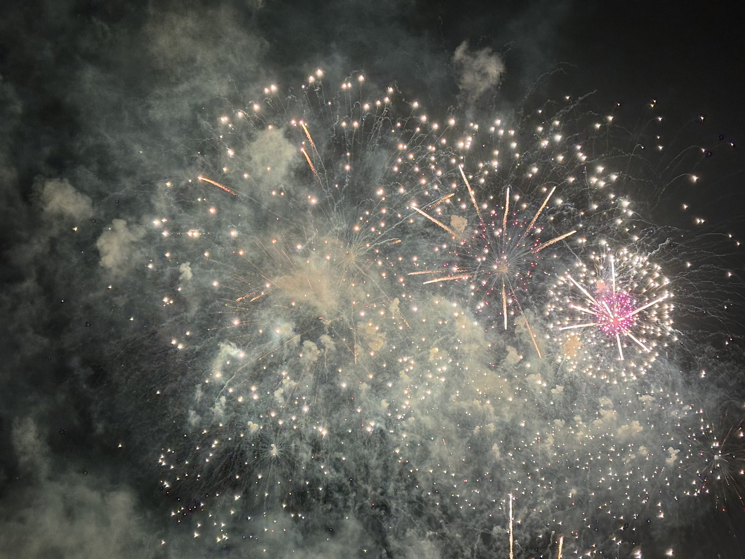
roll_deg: -1.0
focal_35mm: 52
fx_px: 1119
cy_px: 280
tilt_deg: +19.9
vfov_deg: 28.0
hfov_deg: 36.8
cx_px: 372
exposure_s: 1/35
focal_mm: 5.96
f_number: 1.6
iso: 200
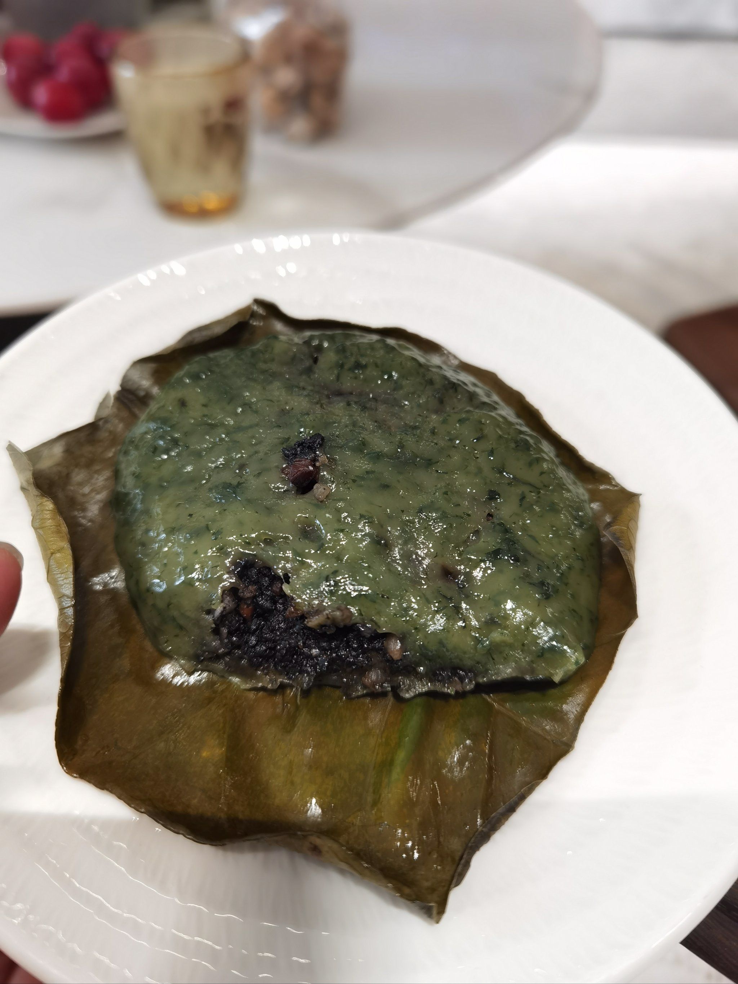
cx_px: 369
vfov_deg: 65.3
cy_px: 492
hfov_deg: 51.4
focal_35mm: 27
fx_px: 768
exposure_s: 1/100
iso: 200
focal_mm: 6.71
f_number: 1.9
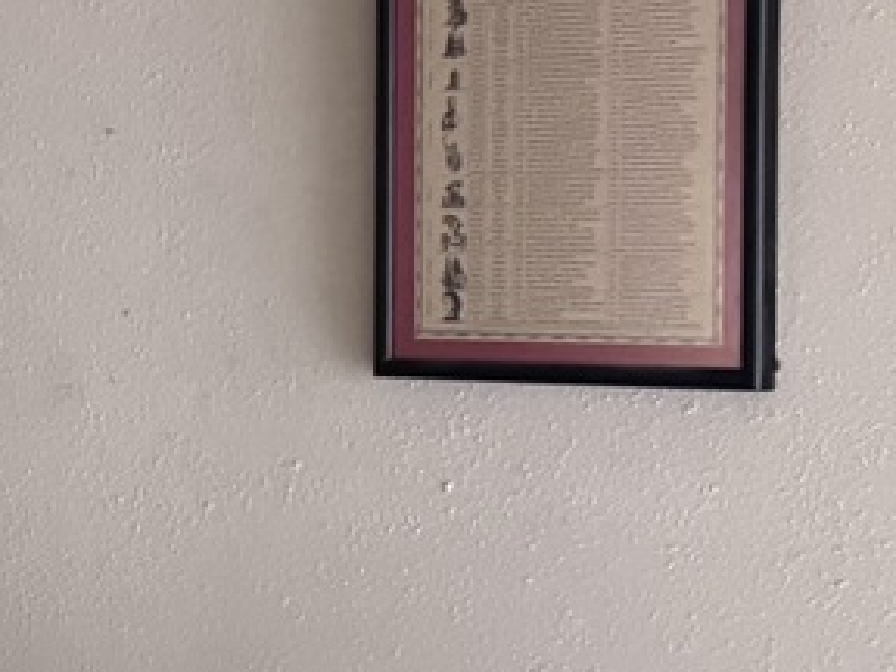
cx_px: -968
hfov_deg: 13.7
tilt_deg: -4.3
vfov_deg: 12.3
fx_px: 3106
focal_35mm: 120
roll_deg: +1.5
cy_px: 482
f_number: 1.78
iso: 800
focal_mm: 6.76
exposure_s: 1/41
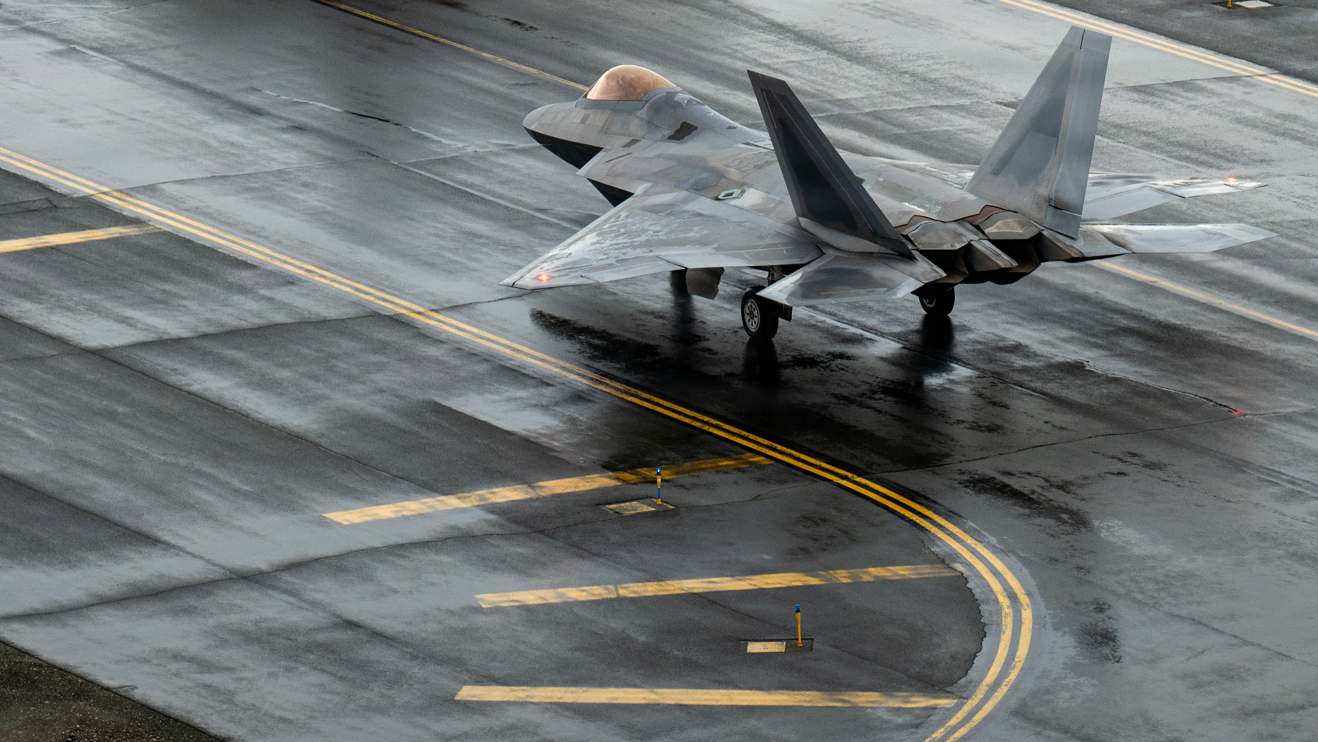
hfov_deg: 5.7
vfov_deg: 3.2
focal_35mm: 379
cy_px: -31
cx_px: 523
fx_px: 13246
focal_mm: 200
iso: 800
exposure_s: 1/500
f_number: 6.3
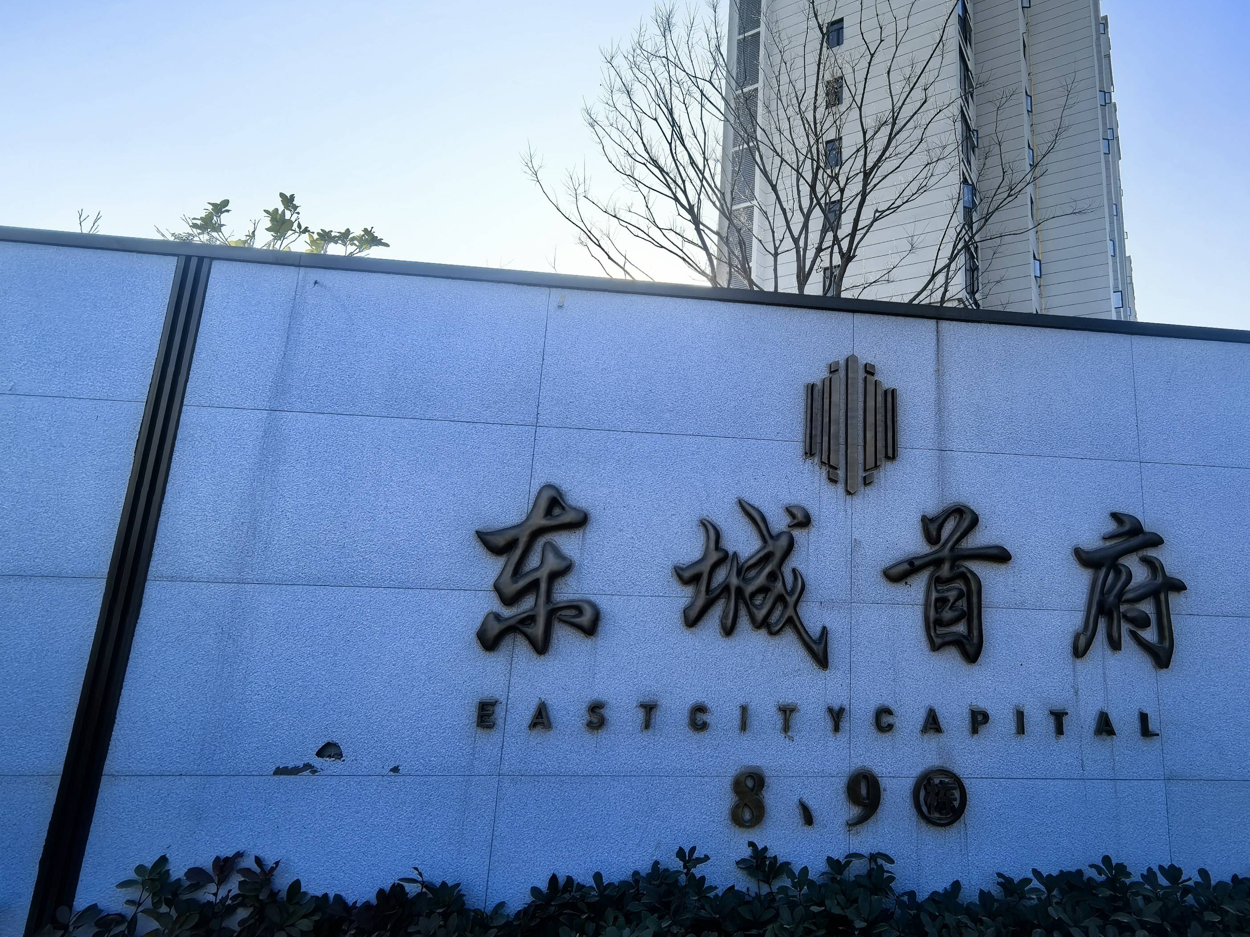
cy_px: 438
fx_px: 686
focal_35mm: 19
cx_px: 756
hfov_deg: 83.5
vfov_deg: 68.6
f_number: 2.2
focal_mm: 1.95
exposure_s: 1/1393
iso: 50
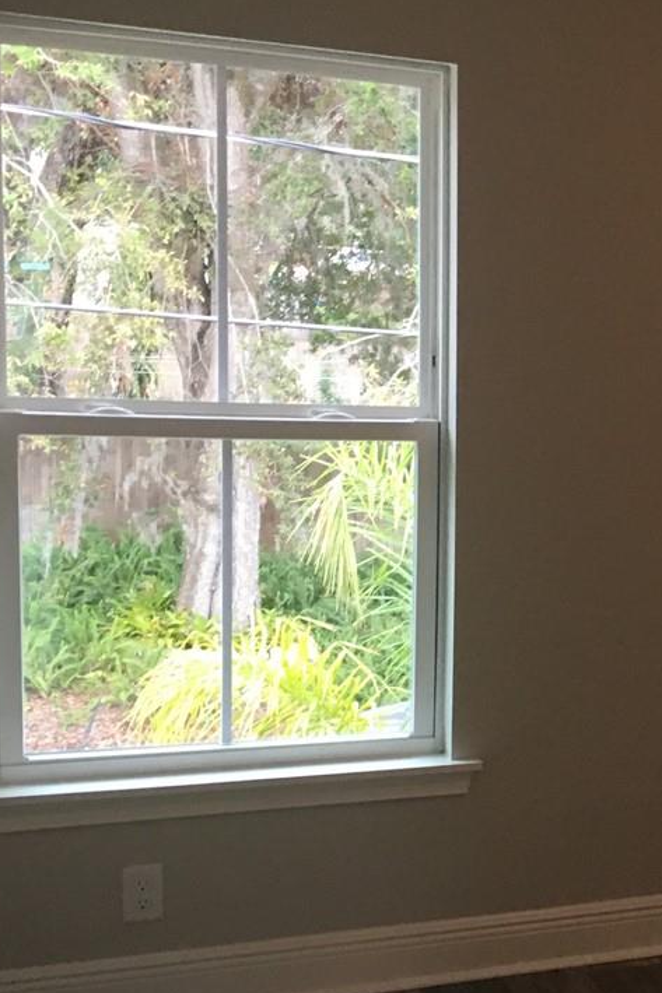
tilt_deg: -9.4
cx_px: 985
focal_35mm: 68
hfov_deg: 17.9
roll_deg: -3.9
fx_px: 1876
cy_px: 586
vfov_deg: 29.6
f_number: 2.2
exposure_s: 1/30
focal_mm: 4.15
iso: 40
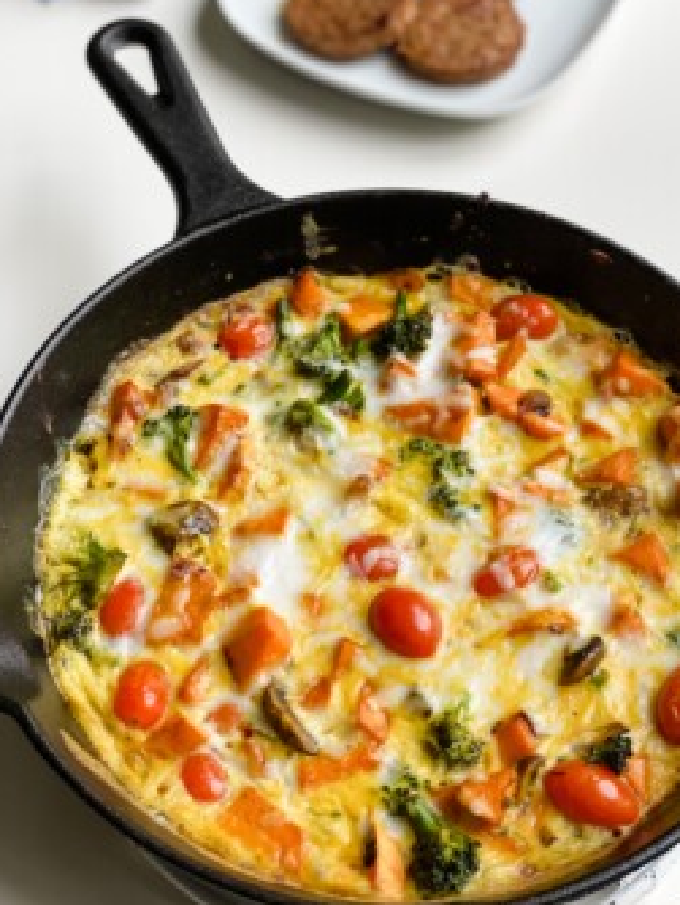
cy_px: 425
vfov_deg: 34.3
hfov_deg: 26.1
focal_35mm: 56
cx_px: 339
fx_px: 1465
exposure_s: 1/120
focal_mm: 6
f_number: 2
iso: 64
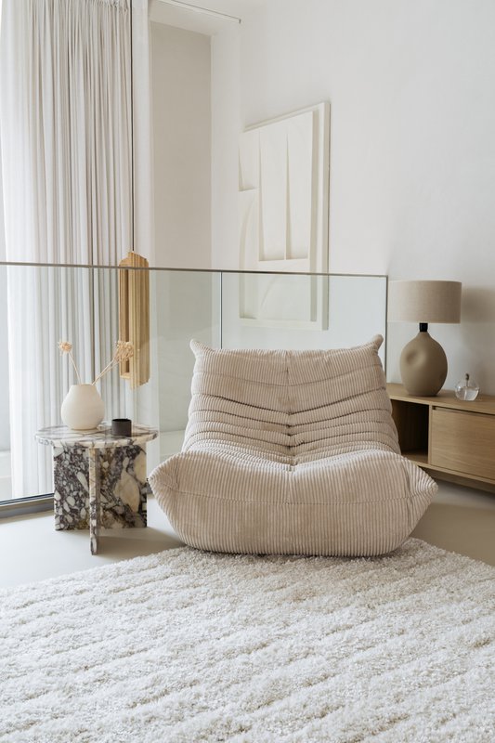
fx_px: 681
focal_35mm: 33
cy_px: 372
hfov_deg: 40.0
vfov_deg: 57.2
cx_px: 248
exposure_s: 1/13
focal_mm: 33
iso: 200
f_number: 9
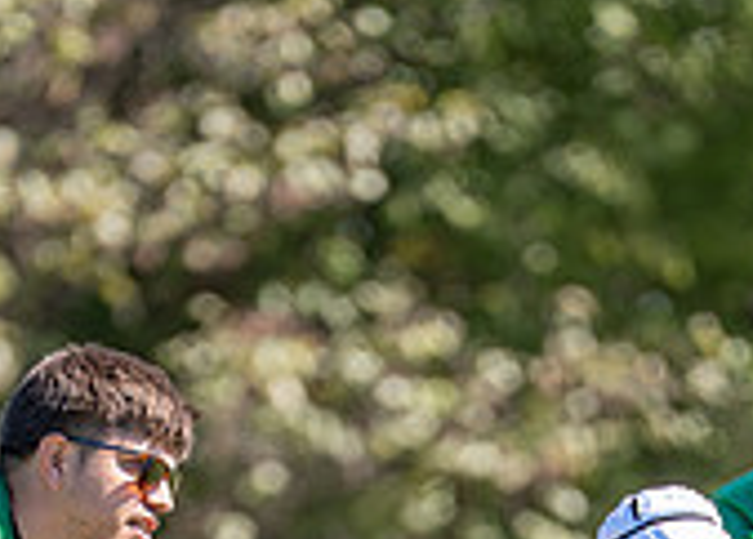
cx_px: 308
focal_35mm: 942
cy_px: 936
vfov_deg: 1.5
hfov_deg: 2.1
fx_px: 20162
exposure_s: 1/2000
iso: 200
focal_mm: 200
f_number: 2.8
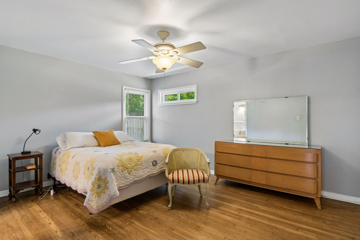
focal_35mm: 18
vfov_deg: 67.4
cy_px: 120
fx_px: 180
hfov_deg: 90.0
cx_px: 180
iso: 320
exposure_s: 1/5
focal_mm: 12
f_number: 8
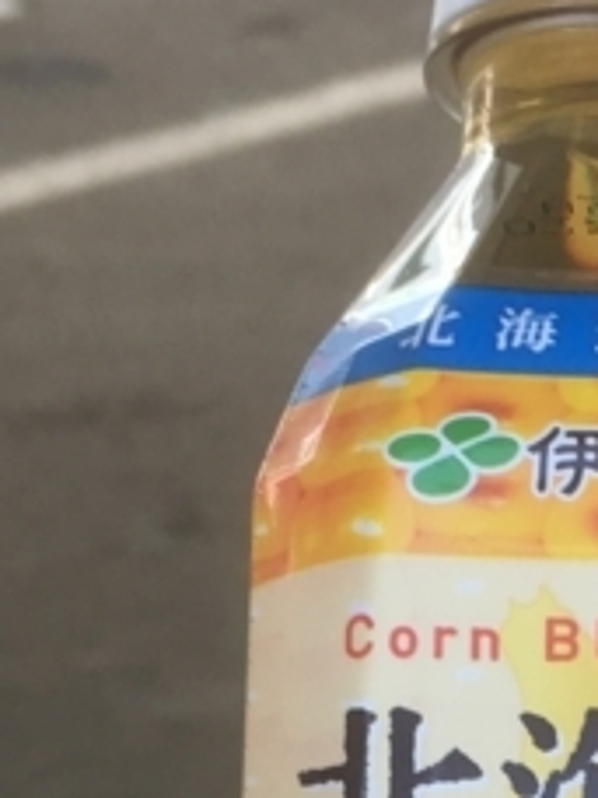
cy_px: 1078
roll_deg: -1.8
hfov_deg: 11.2
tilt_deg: -32.8
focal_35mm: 130
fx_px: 2994
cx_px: 699
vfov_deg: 14.4
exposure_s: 1/164
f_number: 2.2
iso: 25
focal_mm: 4.15
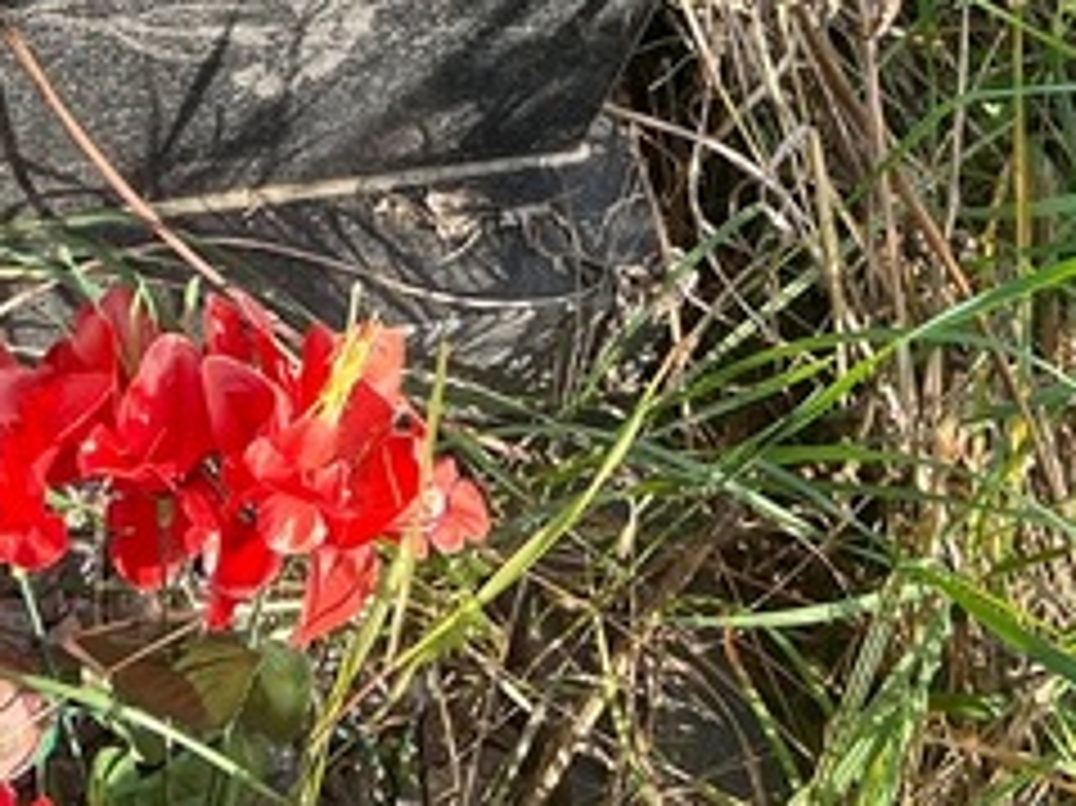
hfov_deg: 22.2
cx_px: 185
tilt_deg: -45.4
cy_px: -347
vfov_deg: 15.8
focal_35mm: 87
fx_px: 2703
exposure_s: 1/683
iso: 50
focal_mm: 5.7
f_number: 1.5
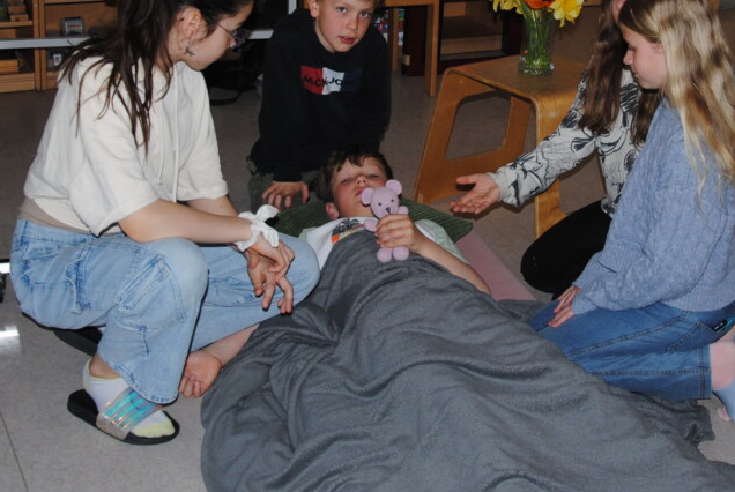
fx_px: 1268
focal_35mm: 62
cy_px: 77
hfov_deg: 32.3
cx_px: 434
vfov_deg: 21.6
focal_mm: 22
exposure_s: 1/60
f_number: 3.8
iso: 200
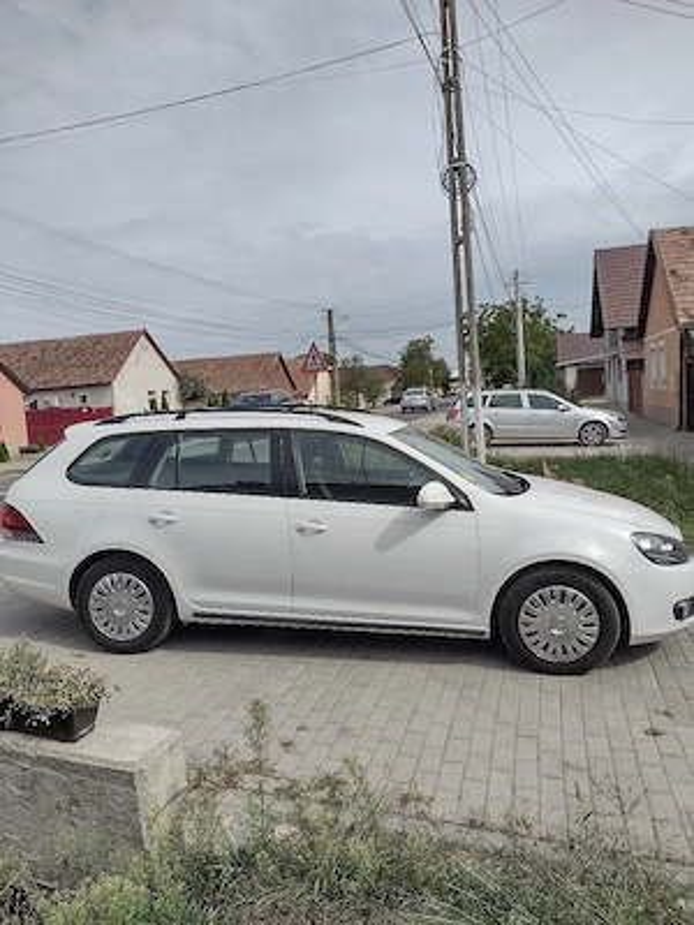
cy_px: 462
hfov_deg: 51.4
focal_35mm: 27
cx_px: 347
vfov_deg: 65.3
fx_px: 722
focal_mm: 4.71
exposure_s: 1/2500
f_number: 1.7
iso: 100
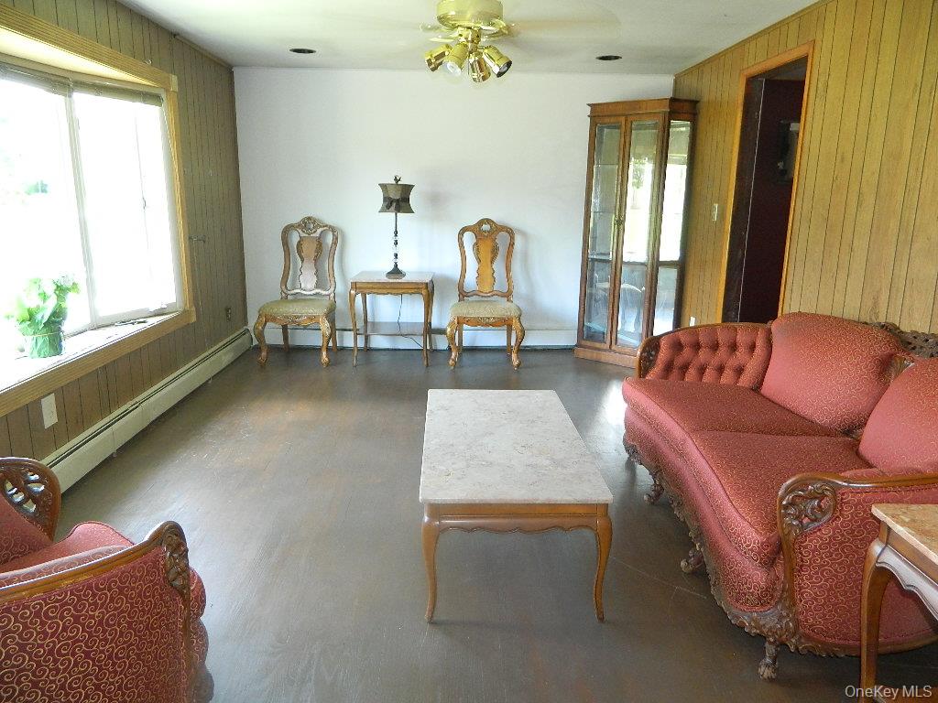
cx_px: 469
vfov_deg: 54.9
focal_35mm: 25
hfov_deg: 69.4
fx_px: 677
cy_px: 352
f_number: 3.1
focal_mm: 4.5
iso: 200
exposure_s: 1/30
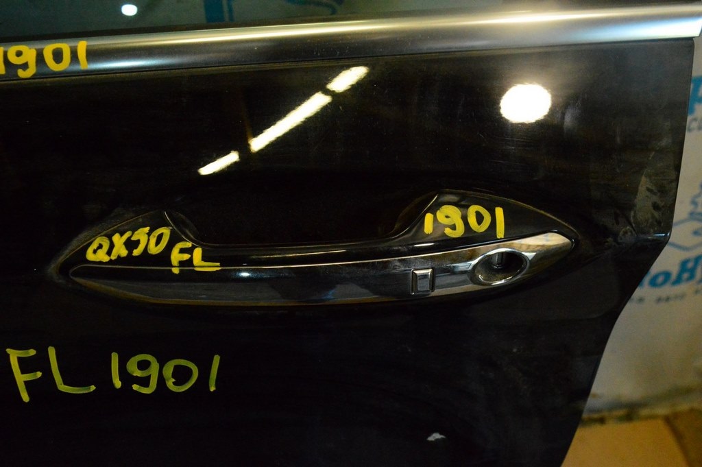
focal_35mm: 30
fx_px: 585
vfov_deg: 43.5
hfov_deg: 62.0
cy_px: 234
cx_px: 351
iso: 6400
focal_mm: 20
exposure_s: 1/640
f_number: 6.3
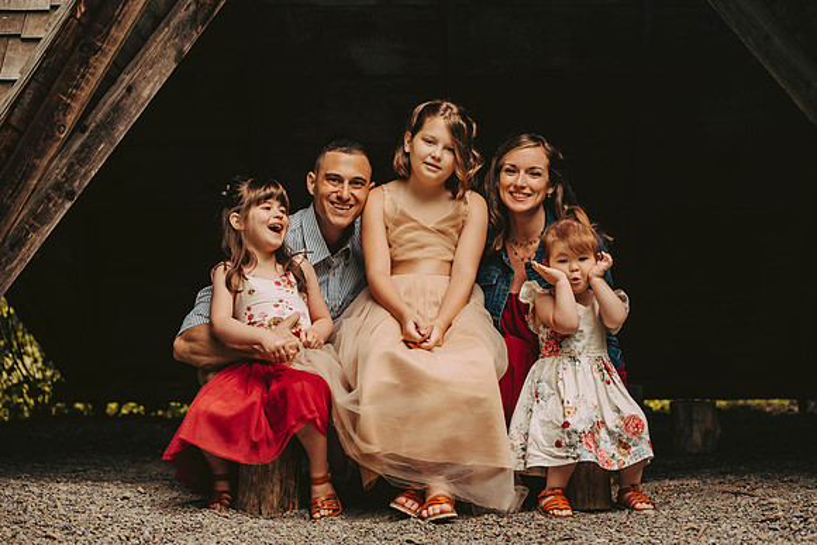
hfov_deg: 28.2
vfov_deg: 19.0
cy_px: 272
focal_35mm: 72
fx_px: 1629
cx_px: 408
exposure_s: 1/800
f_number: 2.8
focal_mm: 70
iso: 640
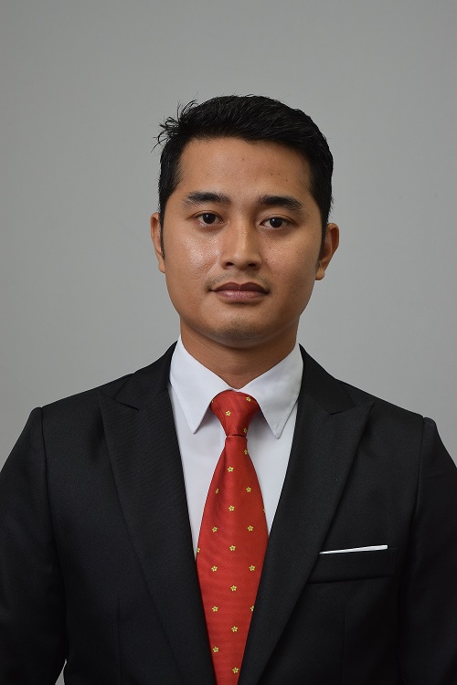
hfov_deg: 17.5
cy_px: 342
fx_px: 1485
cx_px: 228
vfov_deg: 26.0
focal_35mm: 78
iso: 640
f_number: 5.6
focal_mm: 52
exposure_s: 1/50
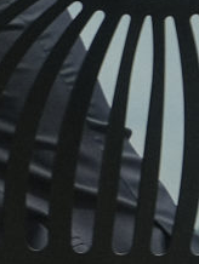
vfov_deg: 3.5
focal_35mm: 564
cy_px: 225
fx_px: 4315
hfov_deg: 2.5
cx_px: -1044
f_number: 5
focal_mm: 33.2
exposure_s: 1/500
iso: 160
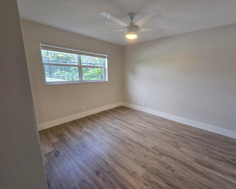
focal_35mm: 14
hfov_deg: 100.5
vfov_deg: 88.0
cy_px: 95
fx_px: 98
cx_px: 128
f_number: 2.2
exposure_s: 1/60
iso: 200
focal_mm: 2.2
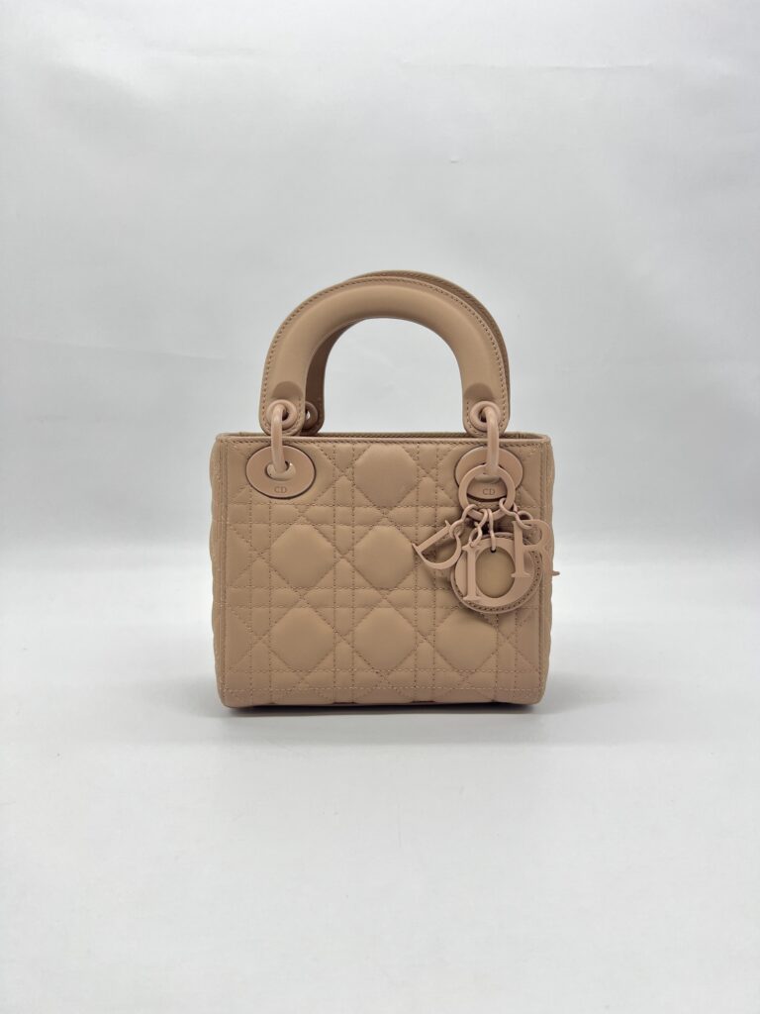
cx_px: 380
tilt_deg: -7.4
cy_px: 507
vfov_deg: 67.3
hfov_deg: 53.1
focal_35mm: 26
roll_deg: +0.3
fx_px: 761
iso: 50
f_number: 1.5
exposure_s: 1/100
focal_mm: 5.7
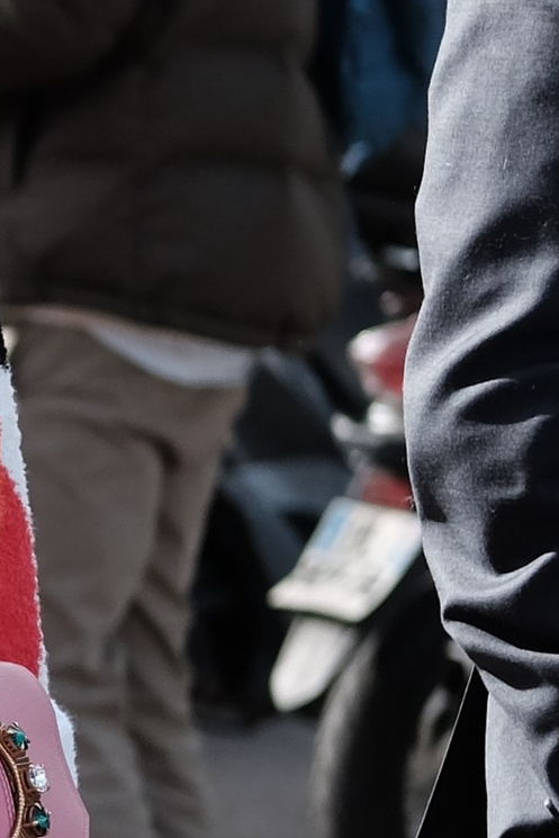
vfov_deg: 7.5
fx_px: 6355
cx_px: -729
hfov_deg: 4.9
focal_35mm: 273
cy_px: 673
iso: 320
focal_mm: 35
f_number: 2
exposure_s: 1/3200
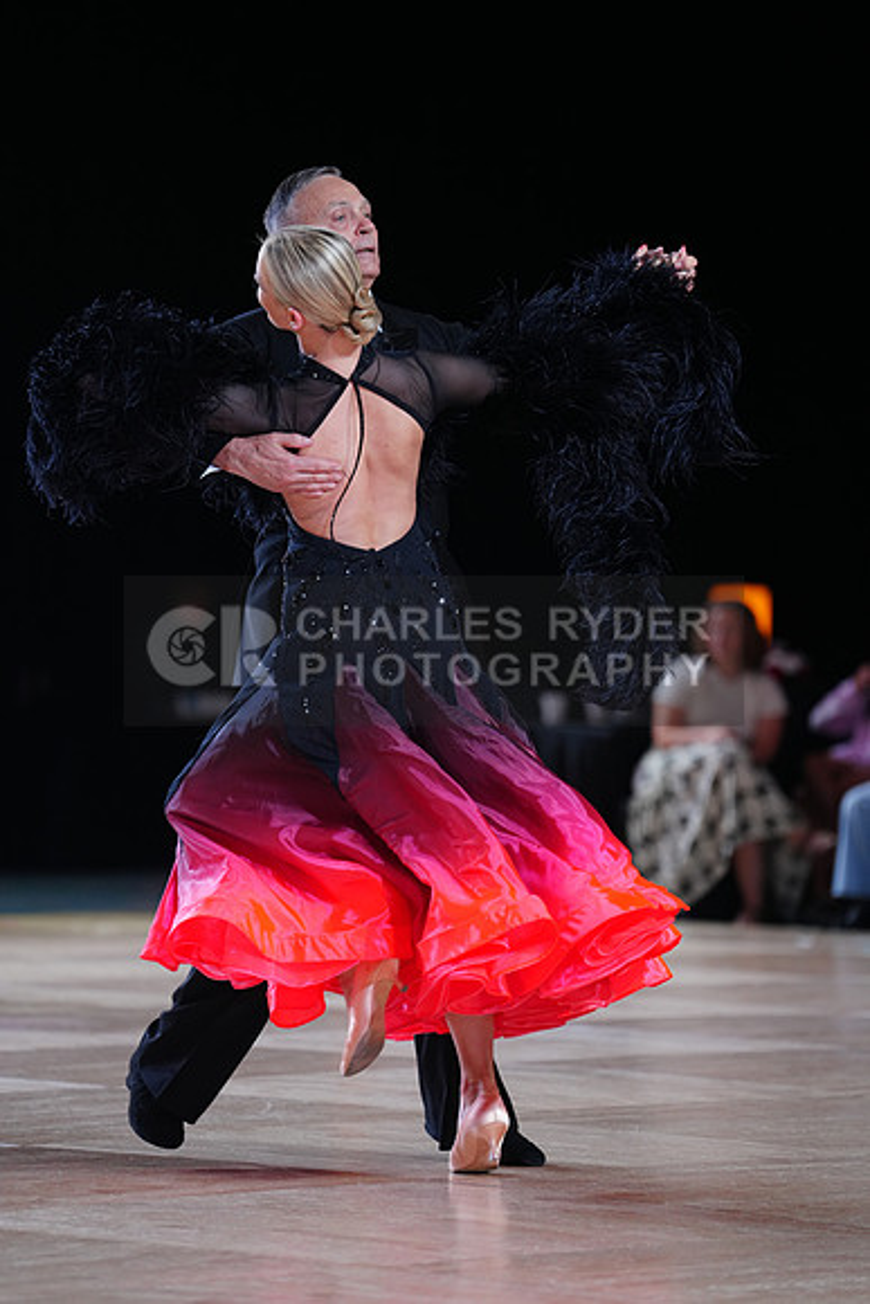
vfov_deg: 11.9
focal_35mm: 173
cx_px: 435
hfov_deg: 7.9
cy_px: 652
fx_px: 6267
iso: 800
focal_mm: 173
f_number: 2.8
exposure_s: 1/500
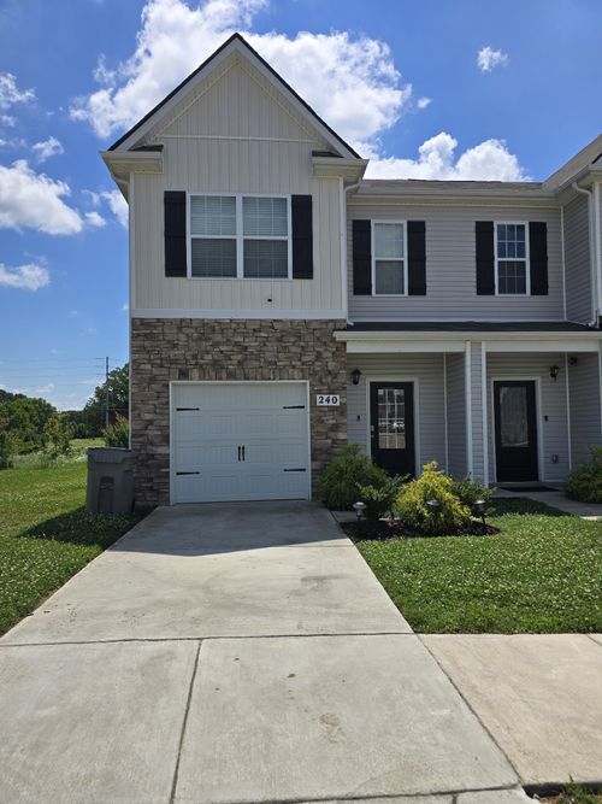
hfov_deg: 58.9
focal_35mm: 23
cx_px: 301
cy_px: 402
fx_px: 533
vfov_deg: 73.9
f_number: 1.7
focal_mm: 6.3
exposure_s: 1/1380
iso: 12
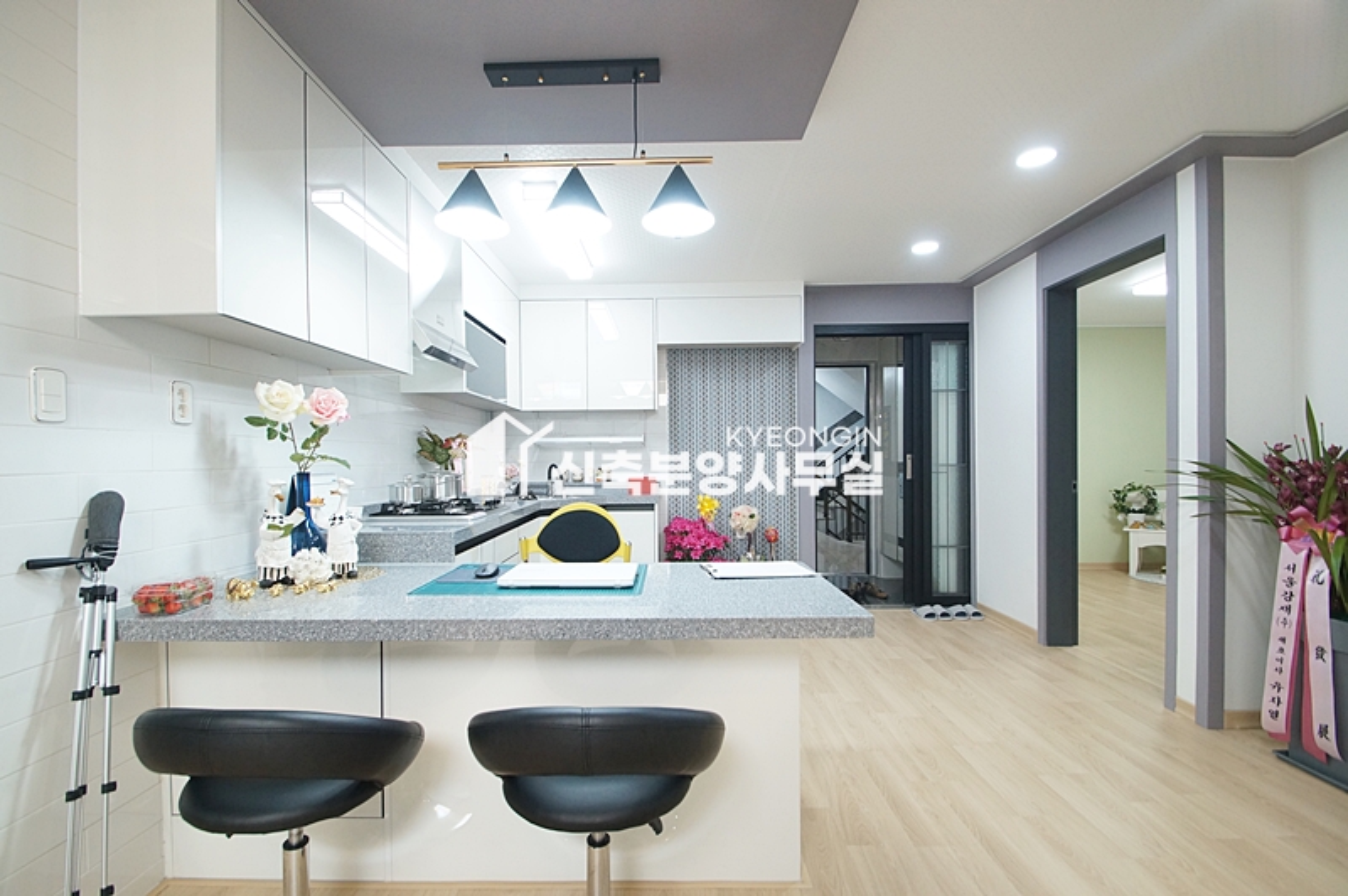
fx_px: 561
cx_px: 674
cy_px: 448
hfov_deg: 100.4
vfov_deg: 77.2
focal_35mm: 15
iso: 800
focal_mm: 10
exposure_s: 1/50
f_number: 5
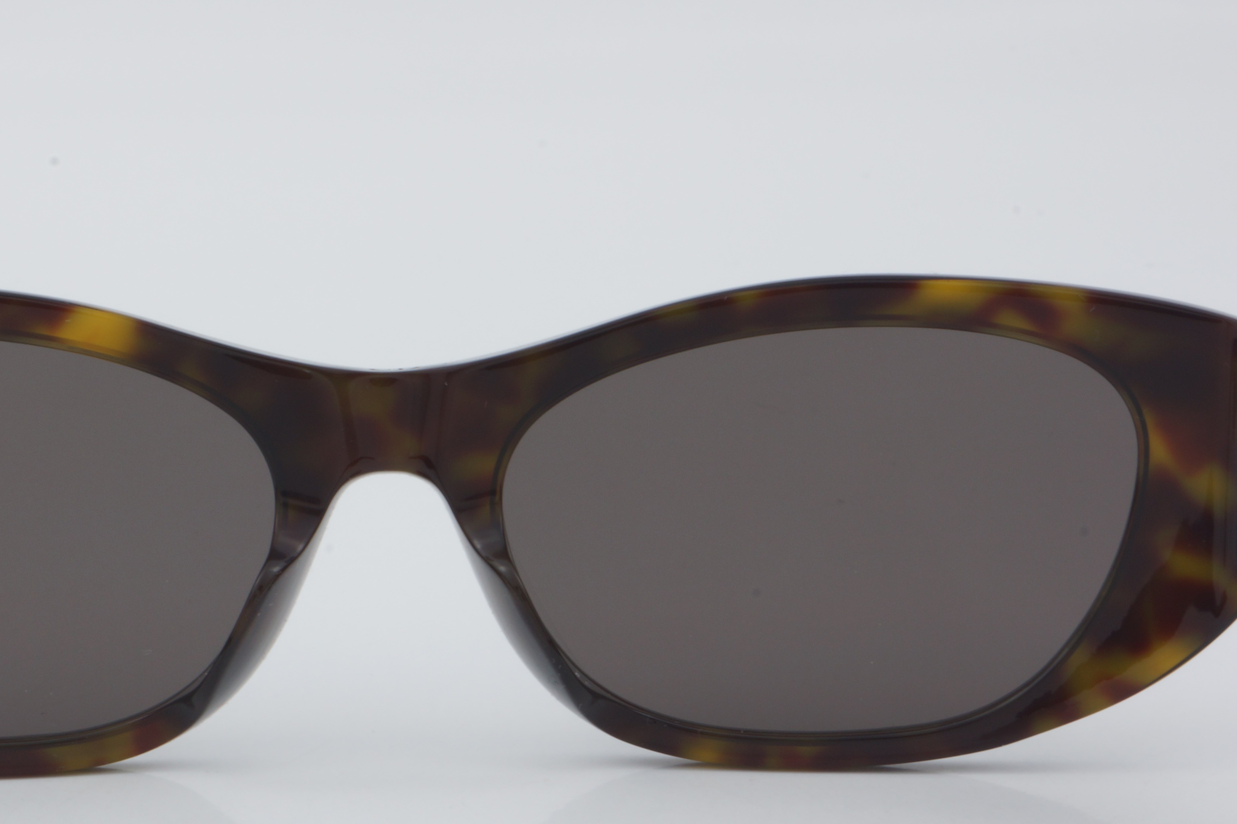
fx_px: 4148
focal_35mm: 121
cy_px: 500
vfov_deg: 11.3
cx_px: 386
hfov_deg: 16.9
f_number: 29
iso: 100
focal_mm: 55
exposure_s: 1/4
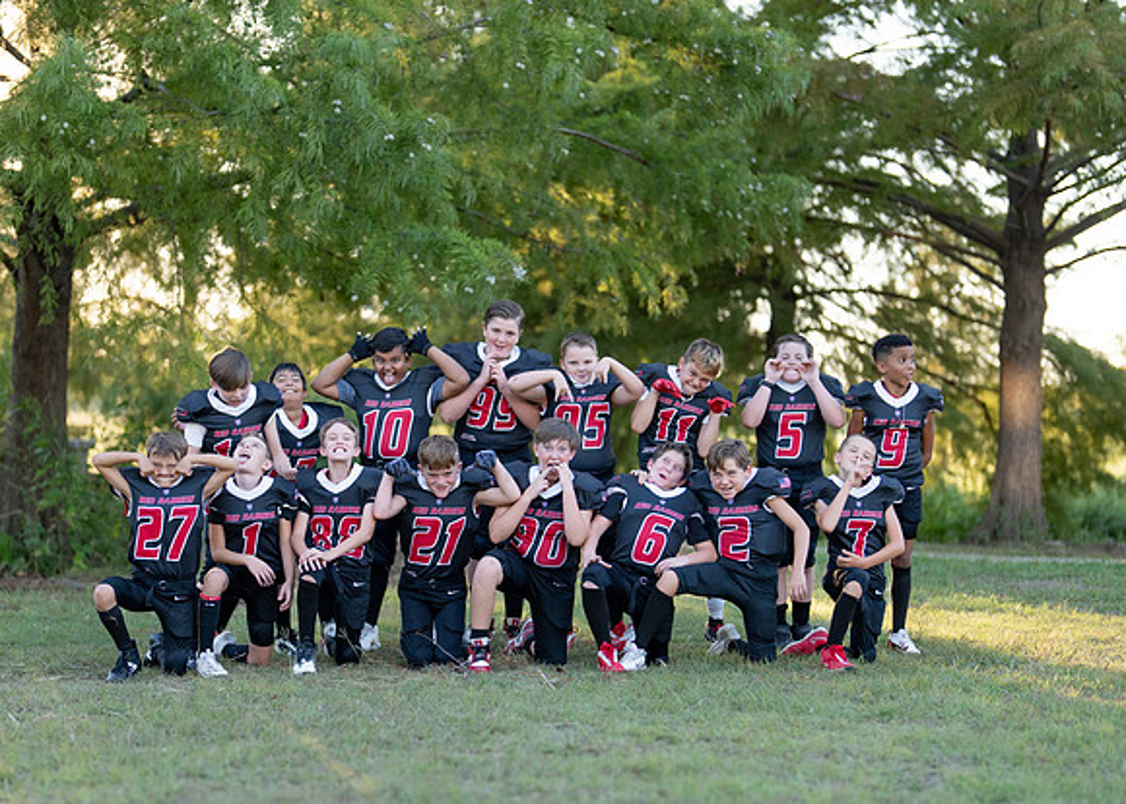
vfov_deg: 19.3
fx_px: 2365
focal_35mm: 74
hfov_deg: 26.7
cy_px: 473
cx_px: 478
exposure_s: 1/1250
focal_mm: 50
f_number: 1.2
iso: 200
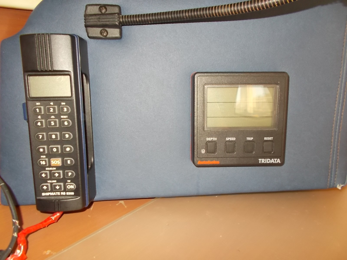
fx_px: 261
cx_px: 174
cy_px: 130
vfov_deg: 53.1
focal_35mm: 26
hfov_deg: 67.3
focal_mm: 4.6
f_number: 3.2
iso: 200
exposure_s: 1/25
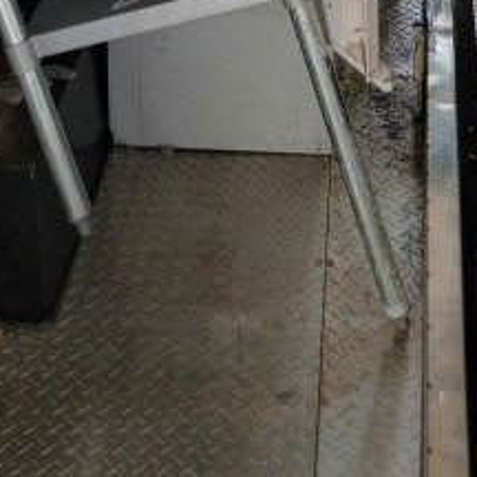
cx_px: 305
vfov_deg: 17.8
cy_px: -354
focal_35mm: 80
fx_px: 1247
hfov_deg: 21.6
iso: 80
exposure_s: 1/120
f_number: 1.8
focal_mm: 6.7
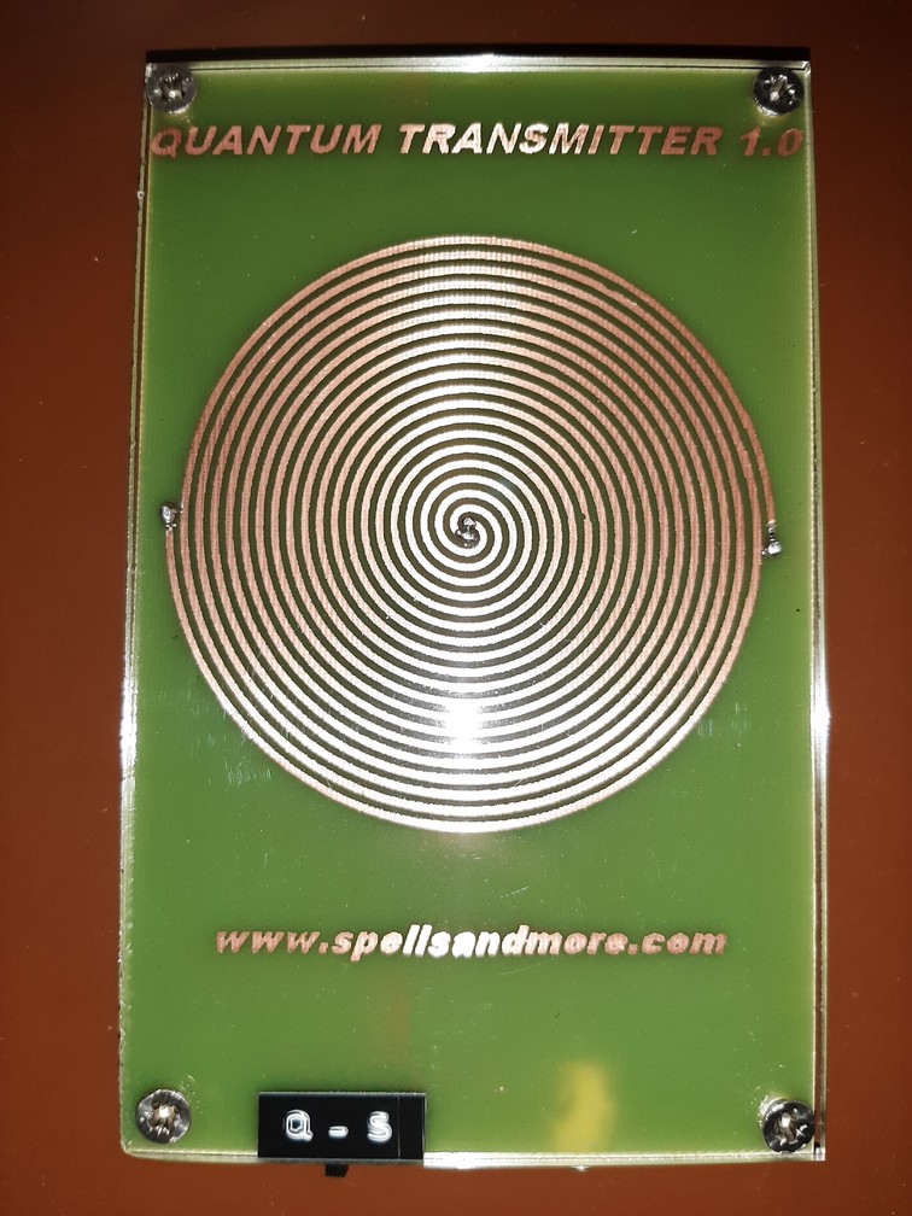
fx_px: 913
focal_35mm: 26
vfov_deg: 67.3
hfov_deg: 53.1
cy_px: 608
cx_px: 456
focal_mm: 3.93
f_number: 1.7
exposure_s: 1/145
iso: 40
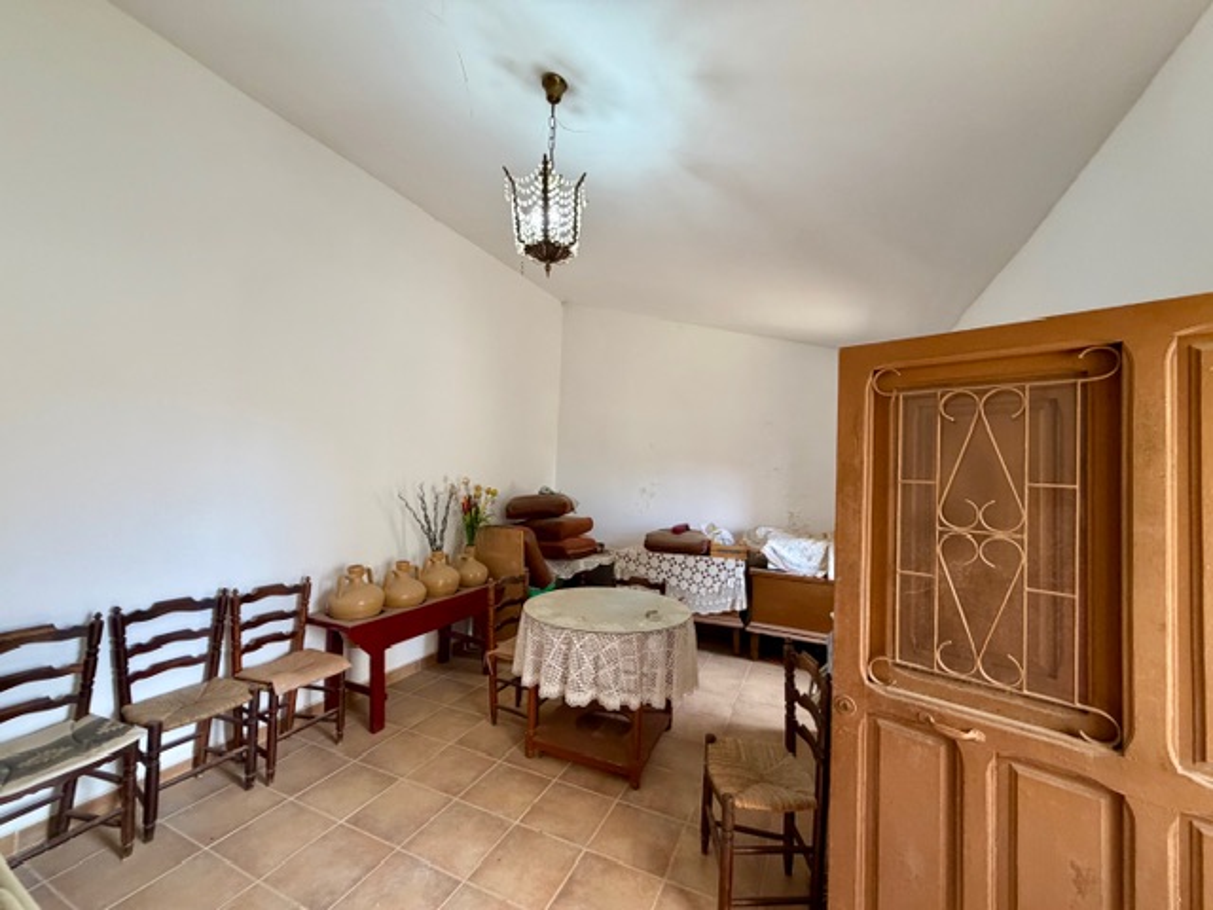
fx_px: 491
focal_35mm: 14
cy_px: 455
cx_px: 606
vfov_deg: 85.7
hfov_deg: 102.1
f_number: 2.2
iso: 320
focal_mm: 2.22
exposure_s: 1/100
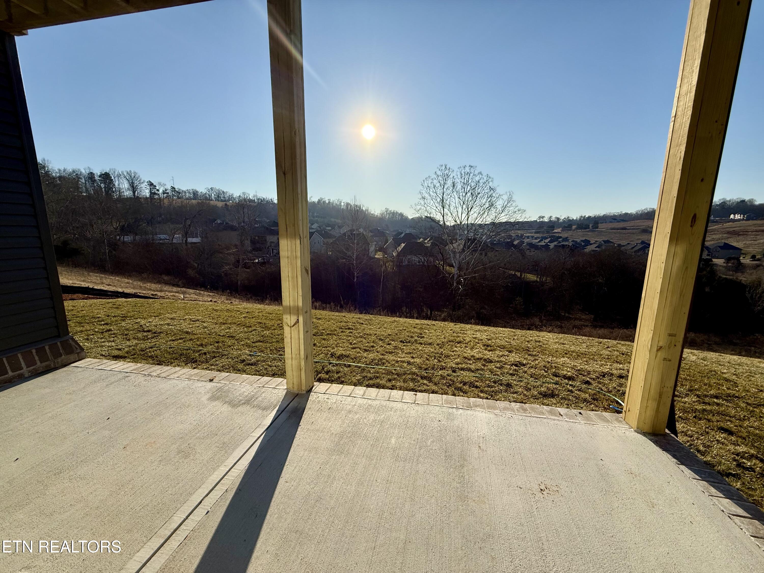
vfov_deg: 85.7
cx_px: 382
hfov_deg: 102.1
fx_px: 309
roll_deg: -0.5
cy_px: 286
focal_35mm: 14
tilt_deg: -9.6
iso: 80
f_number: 2.2
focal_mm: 2.22
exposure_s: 1/3891
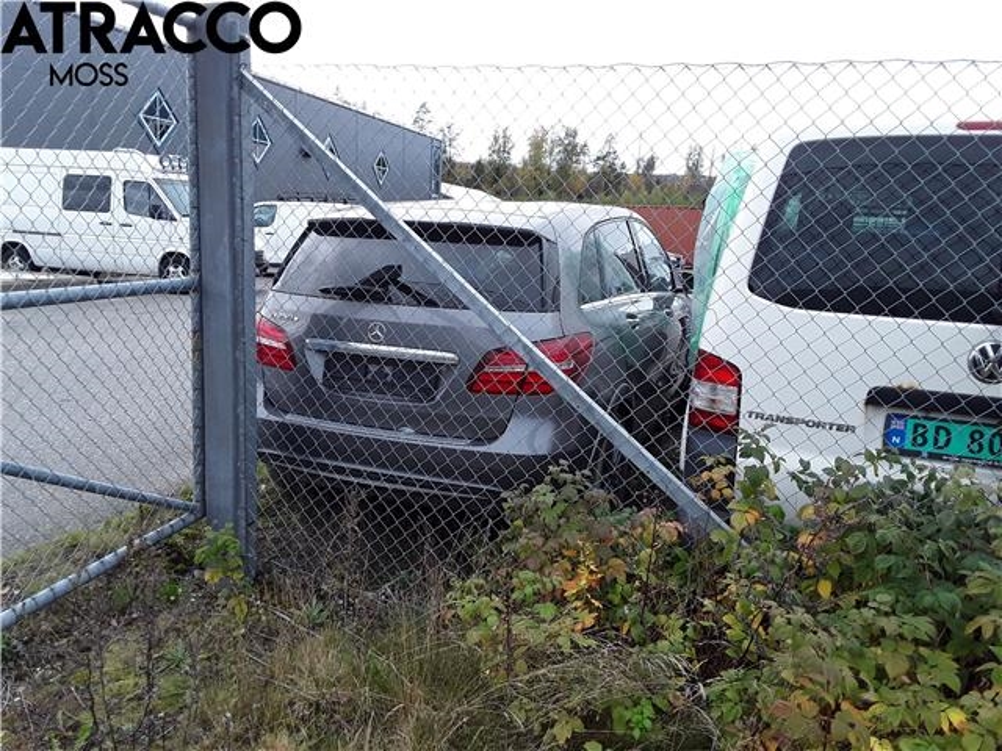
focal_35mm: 28
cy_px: 376
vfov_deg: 49.7
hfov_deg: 63.4
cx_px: 501
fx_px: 810
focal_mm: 2.91
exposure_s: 1/378
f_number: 1.9
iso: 40
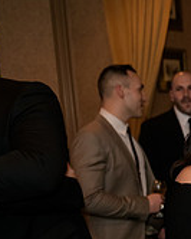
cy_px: 208
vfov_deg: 20.4
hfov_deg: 14.6
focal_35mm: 92
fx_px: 649
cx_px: 350
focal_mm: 28
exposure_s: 1/125
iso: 1600
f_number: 3.2
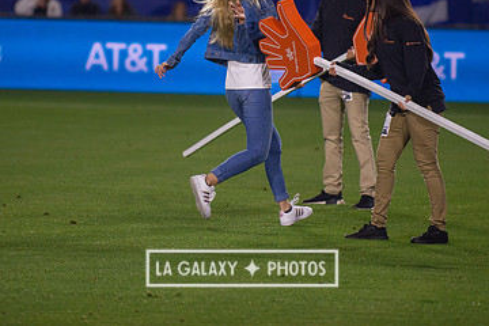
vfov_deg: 4.3
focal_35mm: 322
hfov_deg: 6.4
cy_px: 65
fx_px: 4373
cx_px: 242
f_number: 2.8
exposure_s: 1/2500
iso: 1600
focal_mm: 200
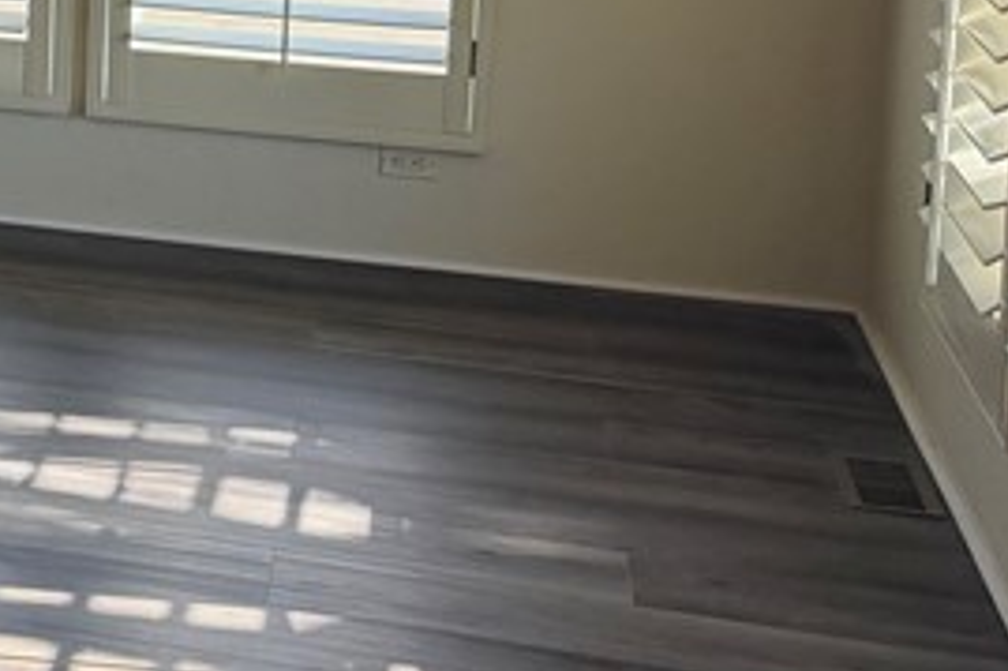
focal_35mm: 95
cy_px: -202
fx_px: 2658
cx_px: -817
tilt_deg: -5.9
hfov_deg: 17.4
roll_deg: +1.1
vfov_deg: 13.8
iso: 125
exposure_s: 1/212
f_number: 1.78
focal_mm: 6.76
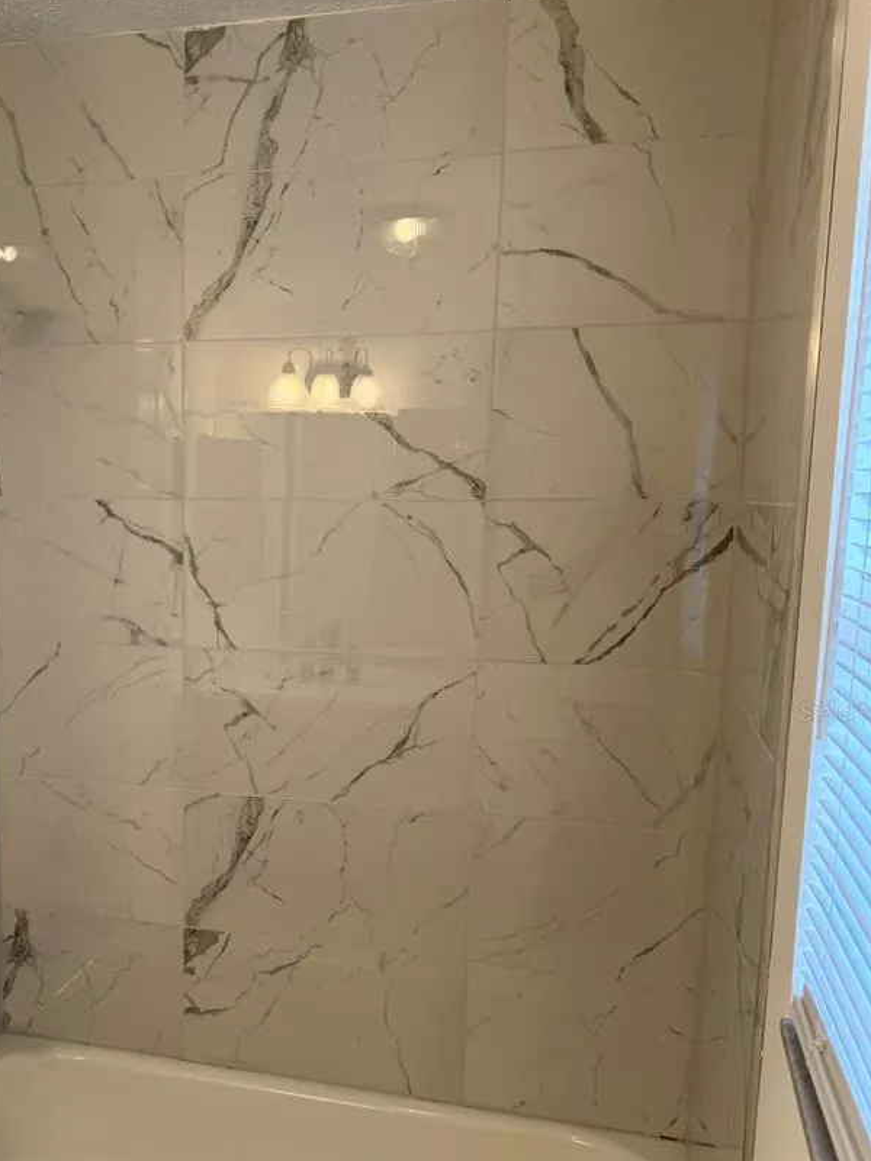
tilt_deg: -4.0
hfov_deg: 38.9
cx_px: 250
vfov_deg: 50.9
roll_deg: -2.6
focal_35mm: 36
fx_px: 1208
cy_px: 711
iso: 100
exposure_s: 1/120
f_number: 1.78
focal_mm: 6.76
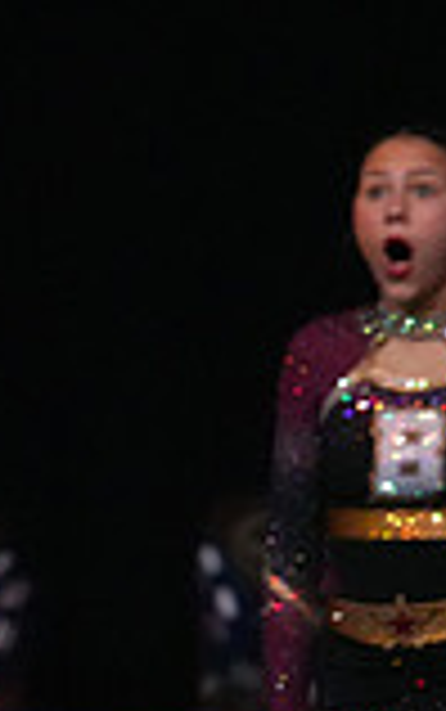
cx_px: -779
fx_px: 15977
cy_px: 781
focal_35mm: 823
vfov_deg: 2.6
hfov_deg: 1.6
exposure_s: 1/1250
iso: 16000
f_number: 5.6
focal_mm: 220
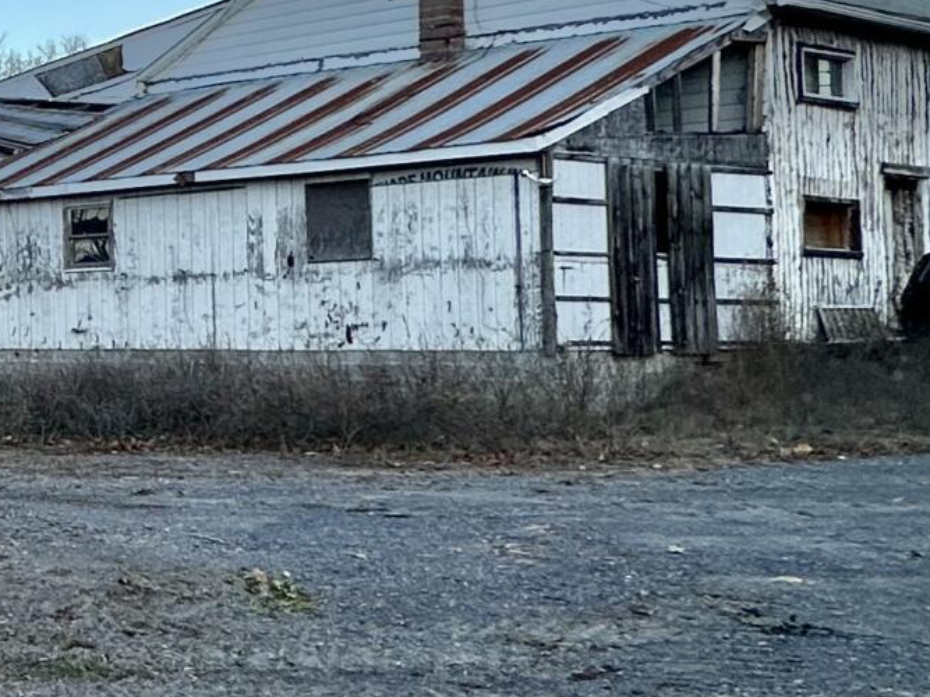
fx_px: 1692
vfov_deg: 23.2
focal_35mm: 63
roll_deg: -0.9
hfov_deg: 20.3
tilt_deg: +2.9
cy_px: 276
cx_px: -803
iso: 40
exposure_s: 1/364
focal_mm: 2.22
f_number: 2.2
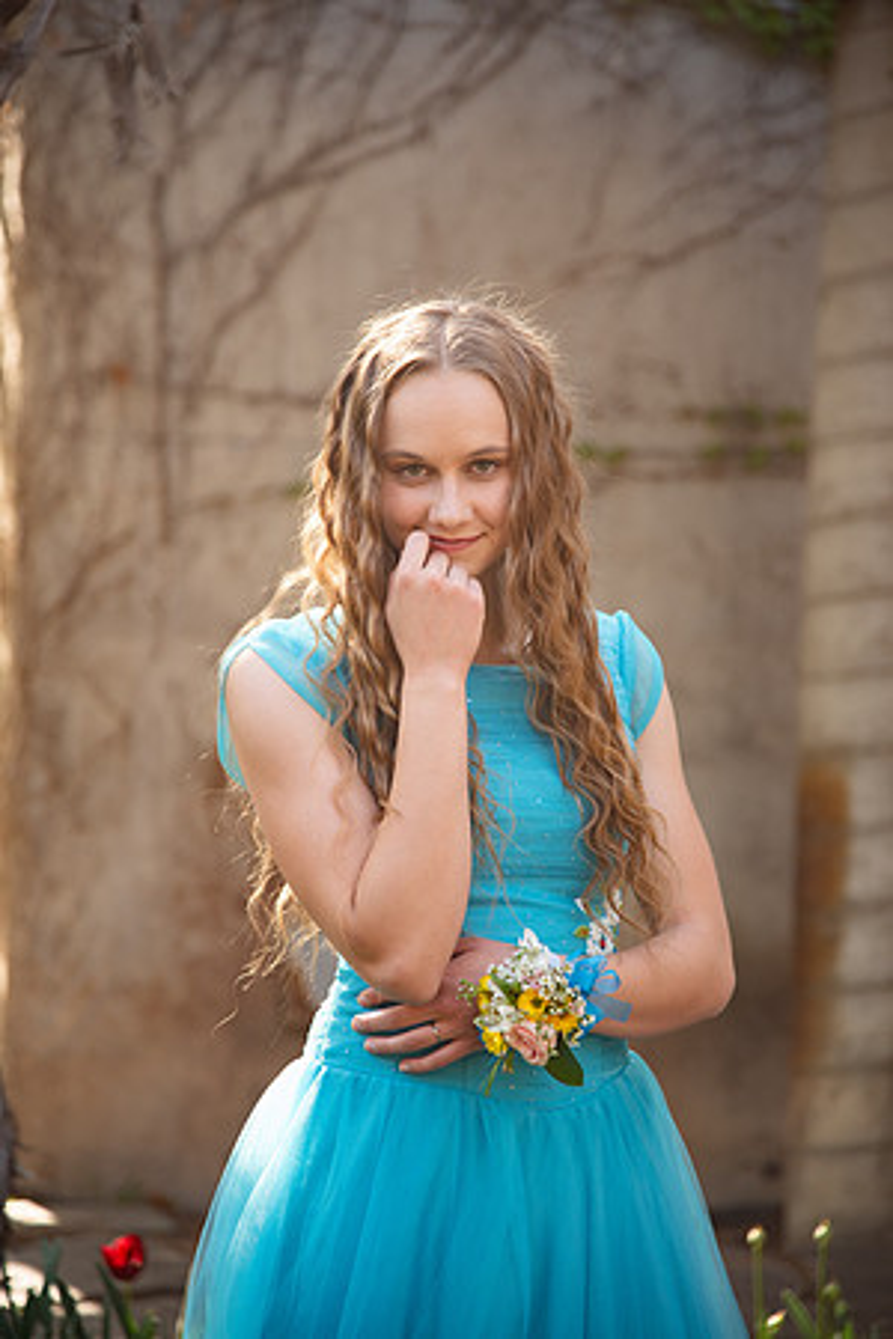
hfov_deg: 11.4
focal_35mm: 120
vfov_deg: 17.1
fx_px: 4465
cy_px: 670
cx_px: 446
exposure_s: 1/125
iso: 250
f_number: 4
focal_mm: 120
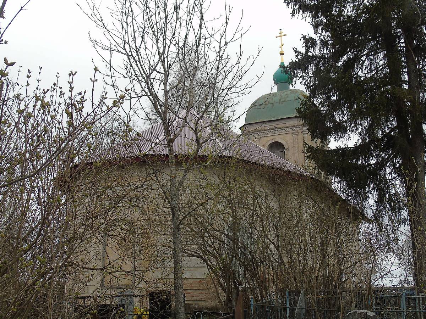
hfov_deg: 41.2
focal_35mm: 46
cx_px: 213
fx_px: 566
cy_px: 160
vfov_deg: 31.5
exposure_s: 1/250
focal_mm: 8.2
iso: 80
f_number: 4.1
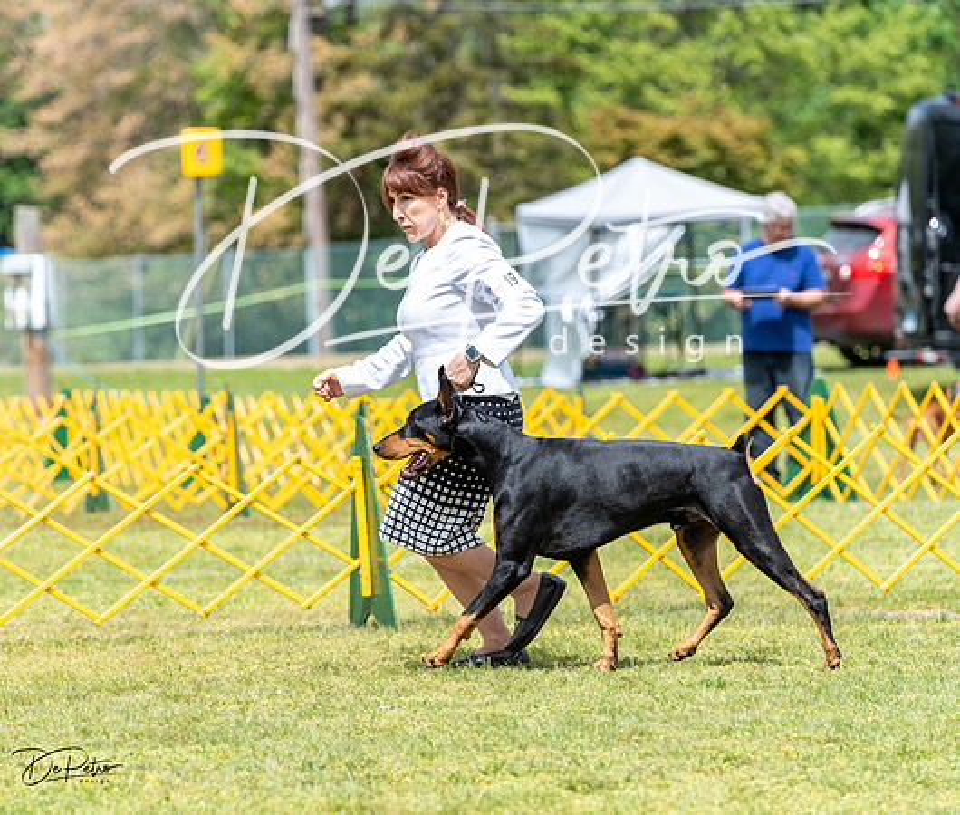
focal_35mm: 212
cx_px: 395
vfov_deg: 7.6
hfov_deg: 8.9
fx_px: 6173
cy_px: 409
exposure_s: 1/640
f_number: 4.5
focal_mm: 179
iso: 100
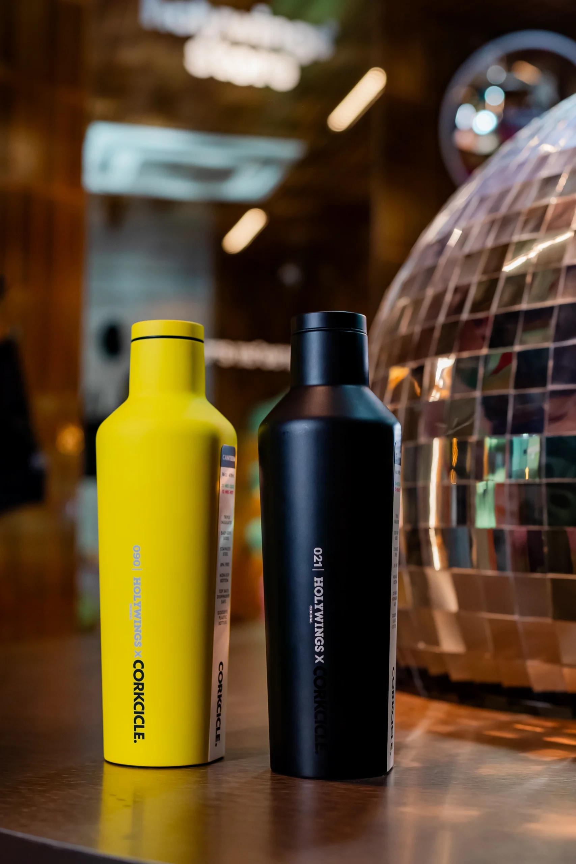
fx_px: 1248
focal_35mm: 52
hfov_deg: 26.0
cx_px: 288
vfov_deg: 38.2
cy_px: 432
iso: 1000
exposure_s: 1/160
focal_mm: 35
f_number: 2.8
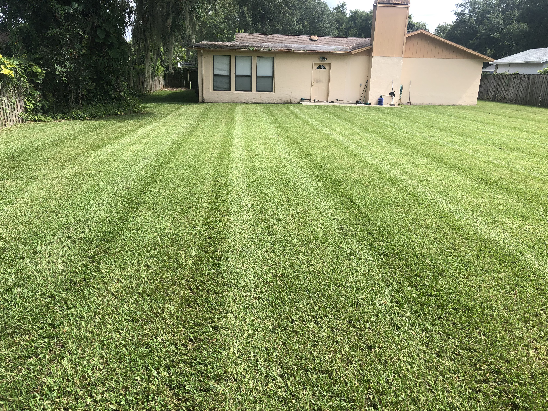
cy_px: 206
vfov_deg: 49.7
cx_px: 274
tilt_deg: -13.4
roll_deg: -2.1
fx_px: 443
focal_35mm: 28
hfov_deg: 63.4
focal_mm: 4
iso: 20
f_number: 1.8
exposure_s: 1/657
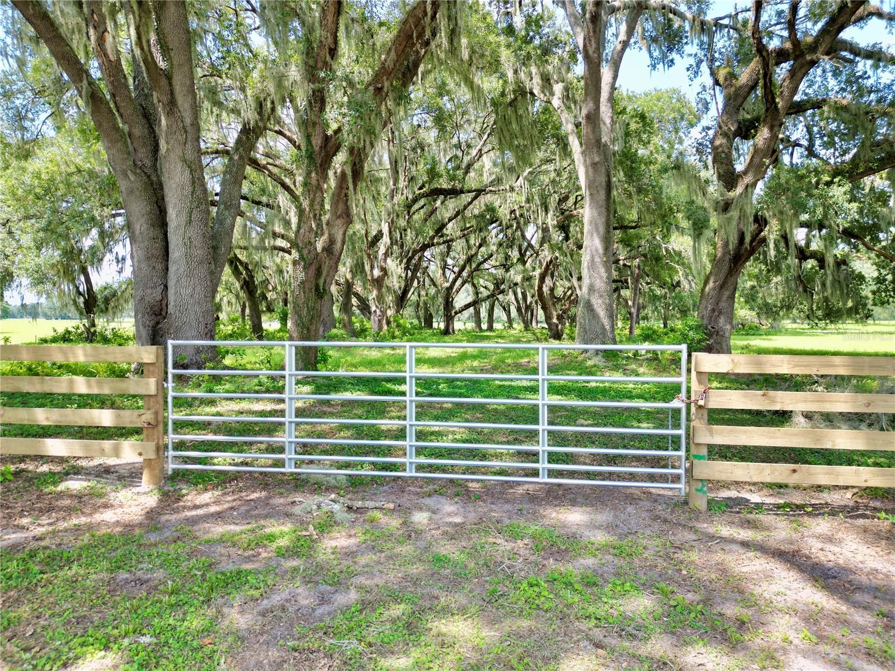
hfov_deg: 71.6
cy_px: 336
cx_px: 448
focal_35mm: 24
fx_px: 621
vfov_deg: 56.8
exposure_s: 1/640
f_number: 1.7
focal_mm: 6.72
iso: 200
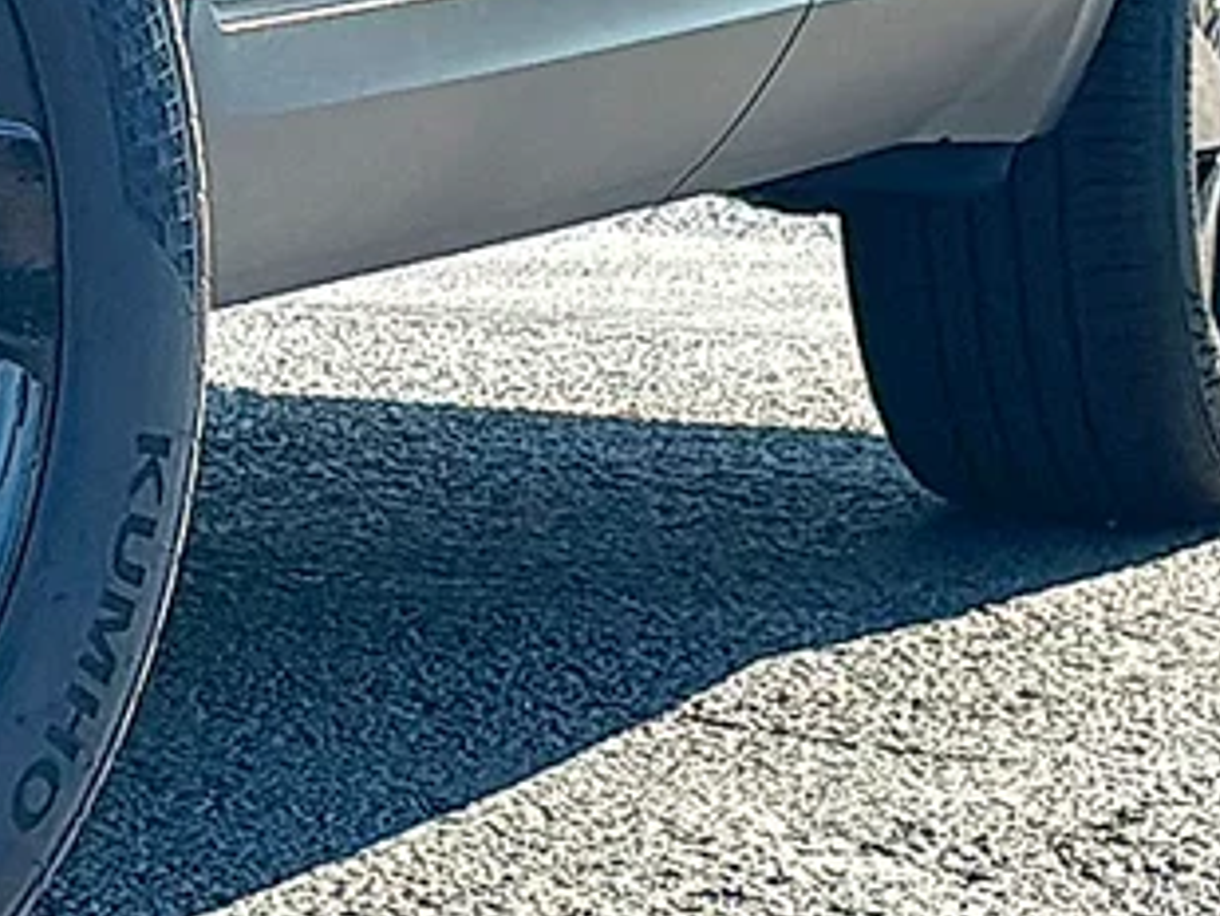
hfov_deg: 10.3
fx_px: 6699
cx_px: 55
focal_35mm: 190
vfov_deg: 7.8
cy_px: 349
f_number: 1.78
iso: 100
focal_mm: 6.86
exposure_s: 1/2545
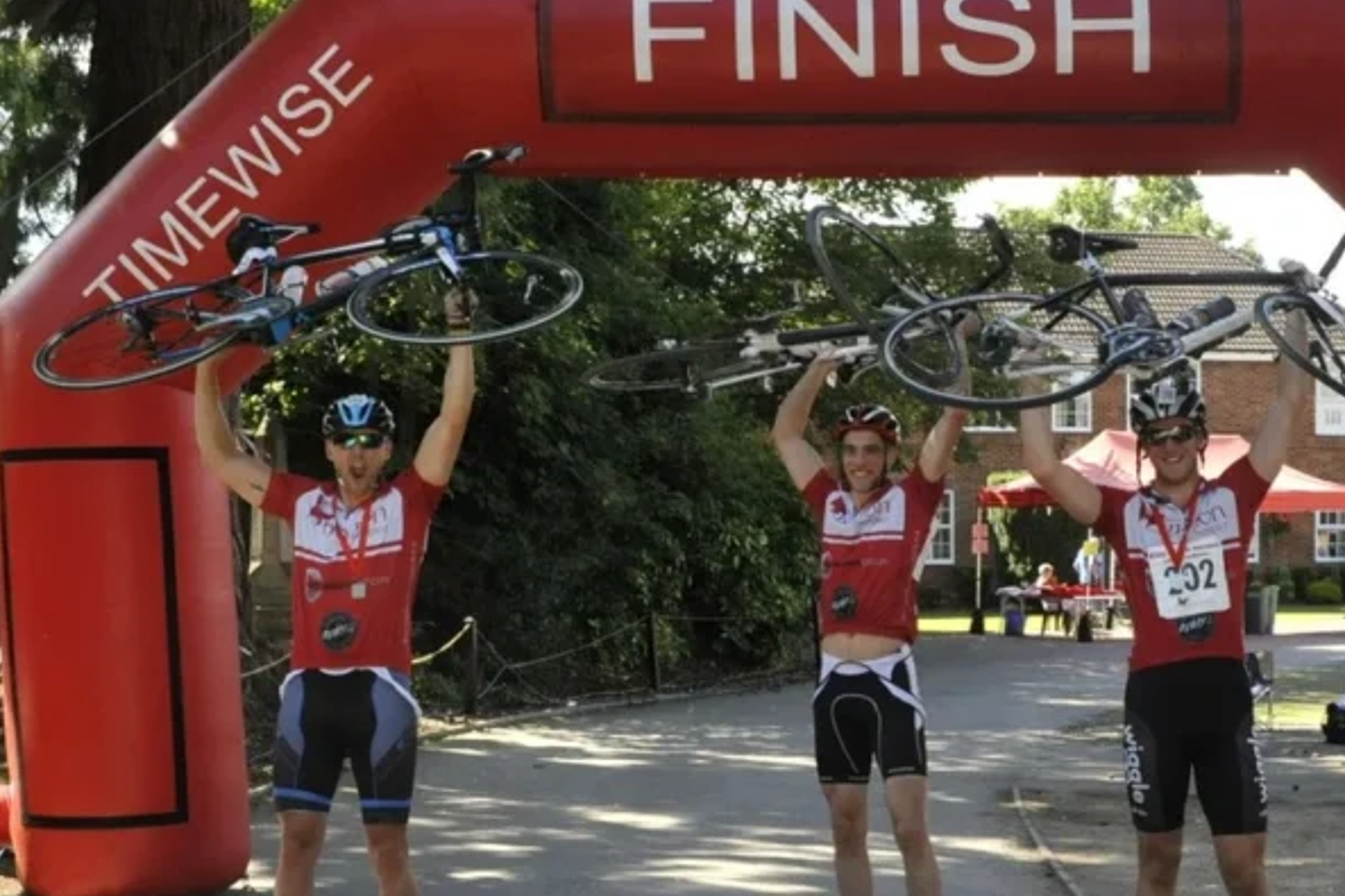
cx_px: 860
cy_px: 593
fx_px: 2129
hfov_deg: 34.8
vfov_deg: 23.7
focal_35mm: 57
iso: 2500
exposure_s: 1/640
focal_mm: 32
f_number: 10
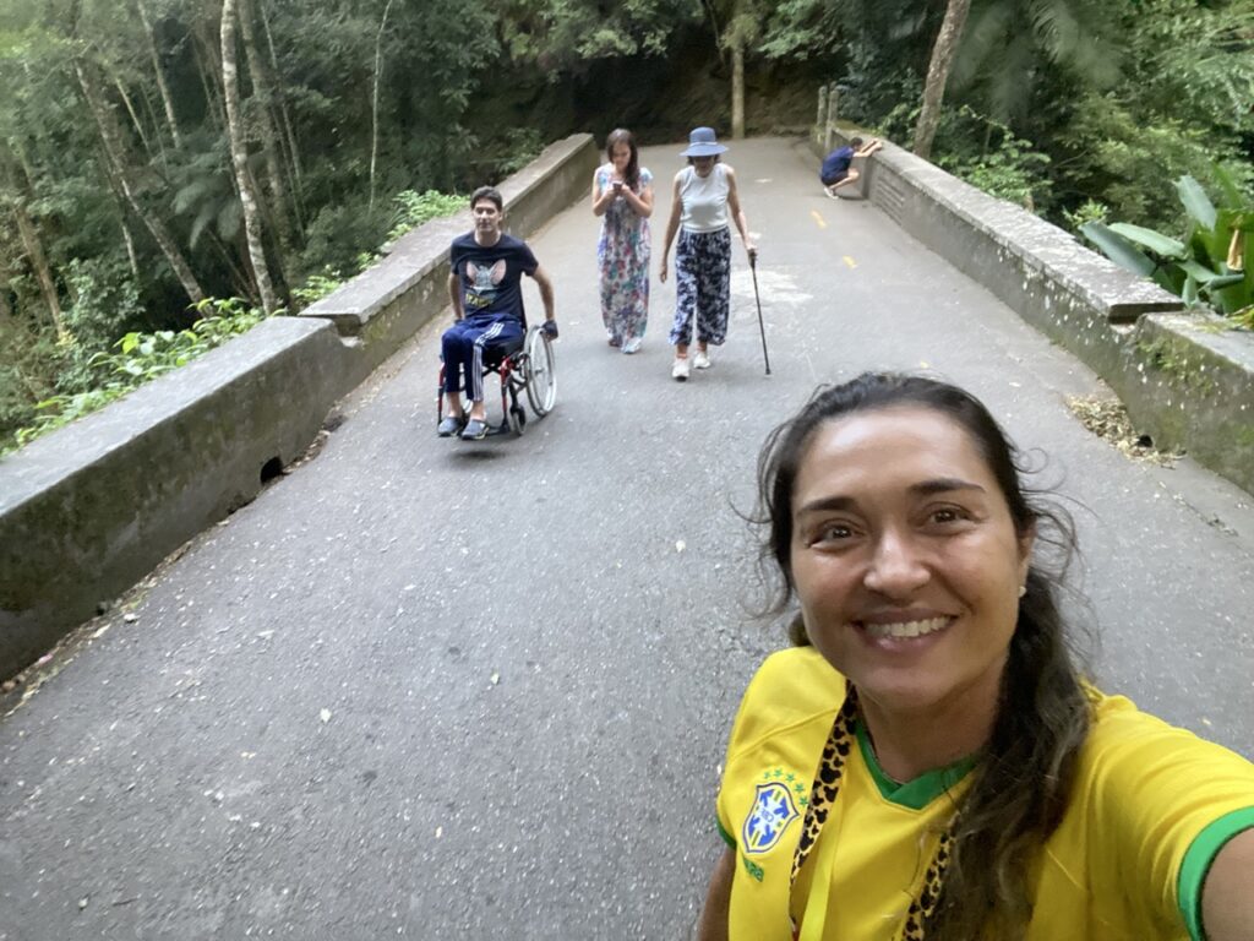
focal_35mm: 23
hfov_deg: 73.9
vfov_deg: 58.9
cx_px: 627
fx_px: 833
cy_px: 470
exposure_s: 1/45
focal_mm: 2.71
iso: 400
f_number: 2.2
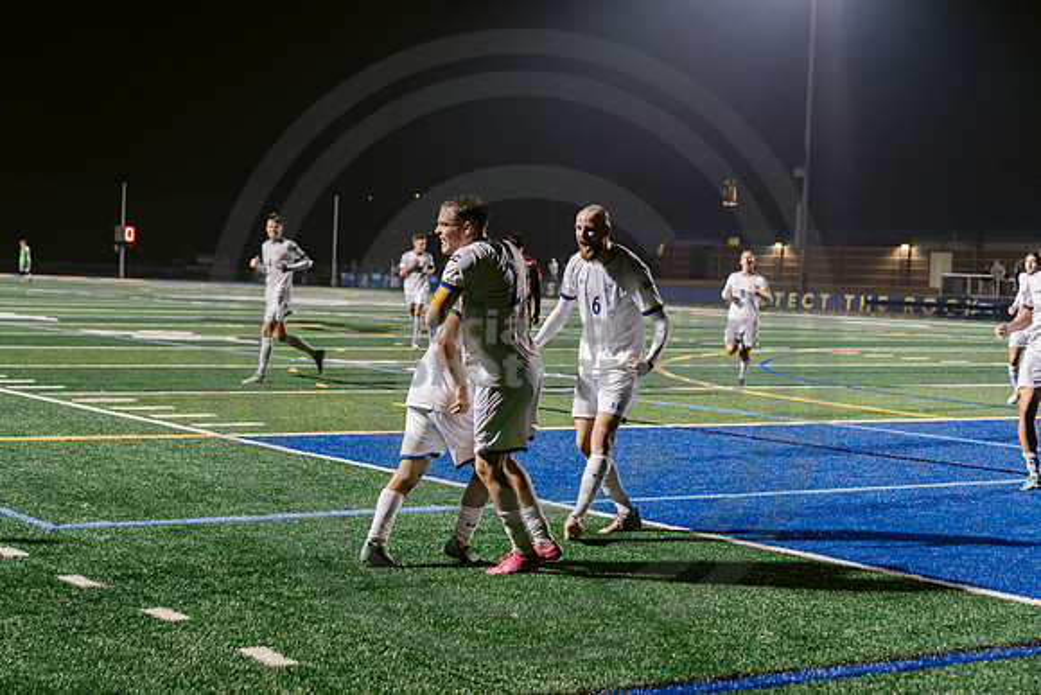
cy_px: 348
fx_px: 2025
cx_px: 520
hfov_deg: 28.8
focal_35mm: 70
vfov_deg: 19.5
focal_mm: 70
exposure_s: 1/200
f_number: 4
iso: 2500
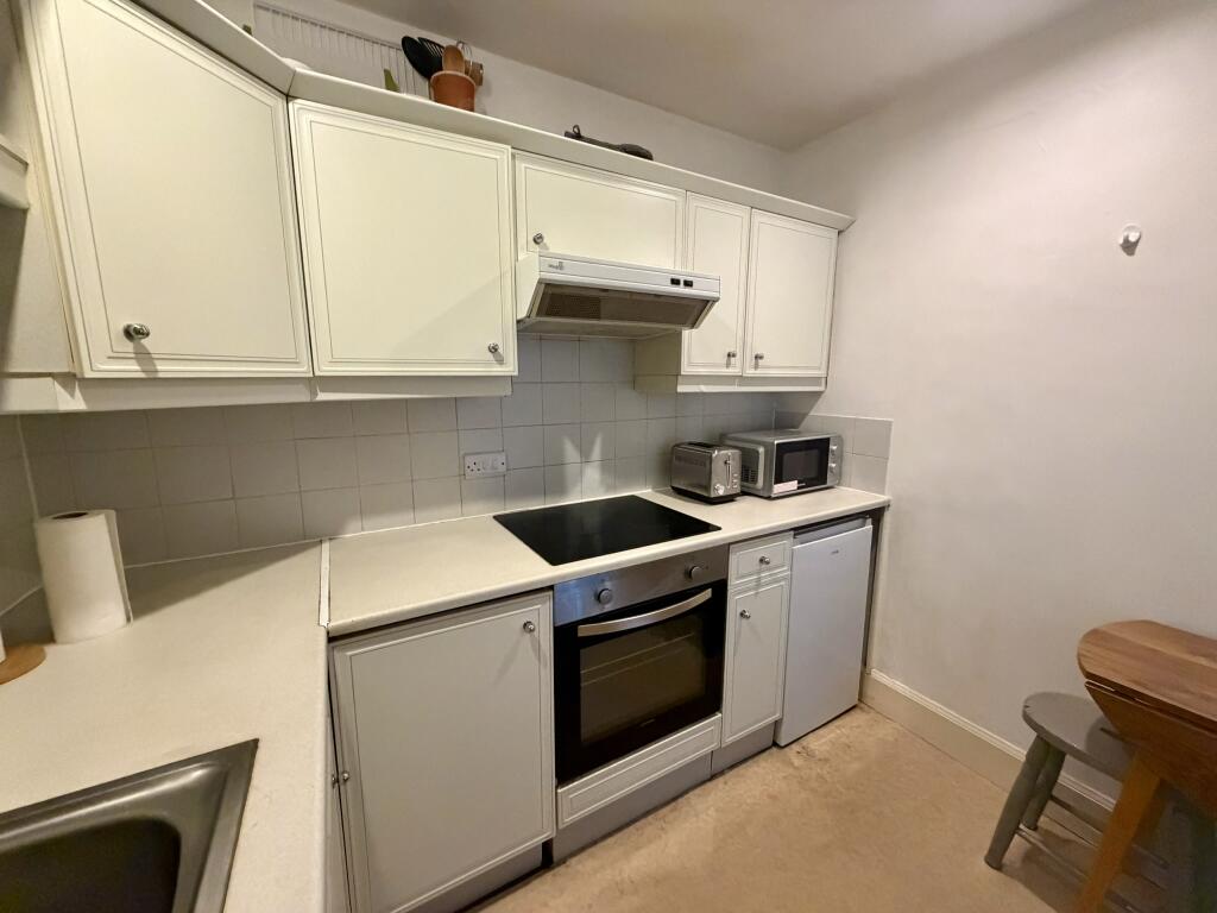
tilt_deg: -9.2
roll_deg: -0.1
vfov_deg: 85.7
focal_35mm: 14
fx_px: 492
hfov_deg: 102.1
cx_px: 608
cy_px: 456
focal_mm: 2.22
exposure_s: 1/60
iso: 800
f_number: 2.2
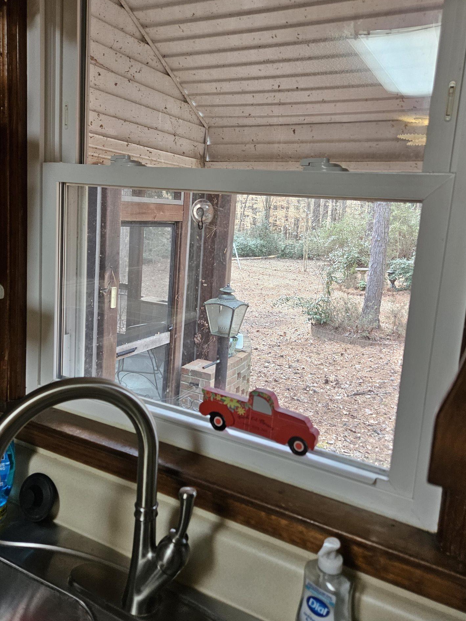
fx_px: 503
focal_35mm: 28
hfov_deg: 49.7
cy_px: 280
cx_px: 231
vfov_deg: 63.3
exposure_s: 1/180
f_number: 1.8
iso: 200
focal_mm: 5.4
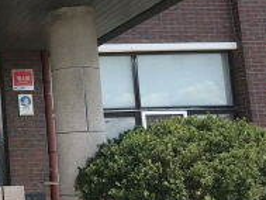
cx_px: -82
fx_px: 569
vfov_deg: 19.9
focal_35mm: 74
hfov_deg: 23.3
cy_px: 73
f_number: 1.8
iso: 20
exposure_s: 1/1168
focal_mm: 3.99
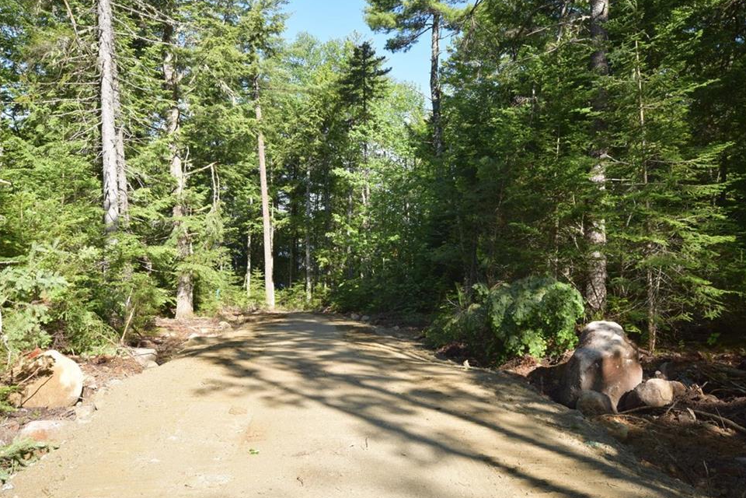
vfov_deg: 41.1
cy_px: 244
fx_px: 663
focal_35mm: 32
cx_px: 384
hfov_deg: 58.7
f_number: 10
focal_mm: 20
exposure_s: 1/15
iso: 100
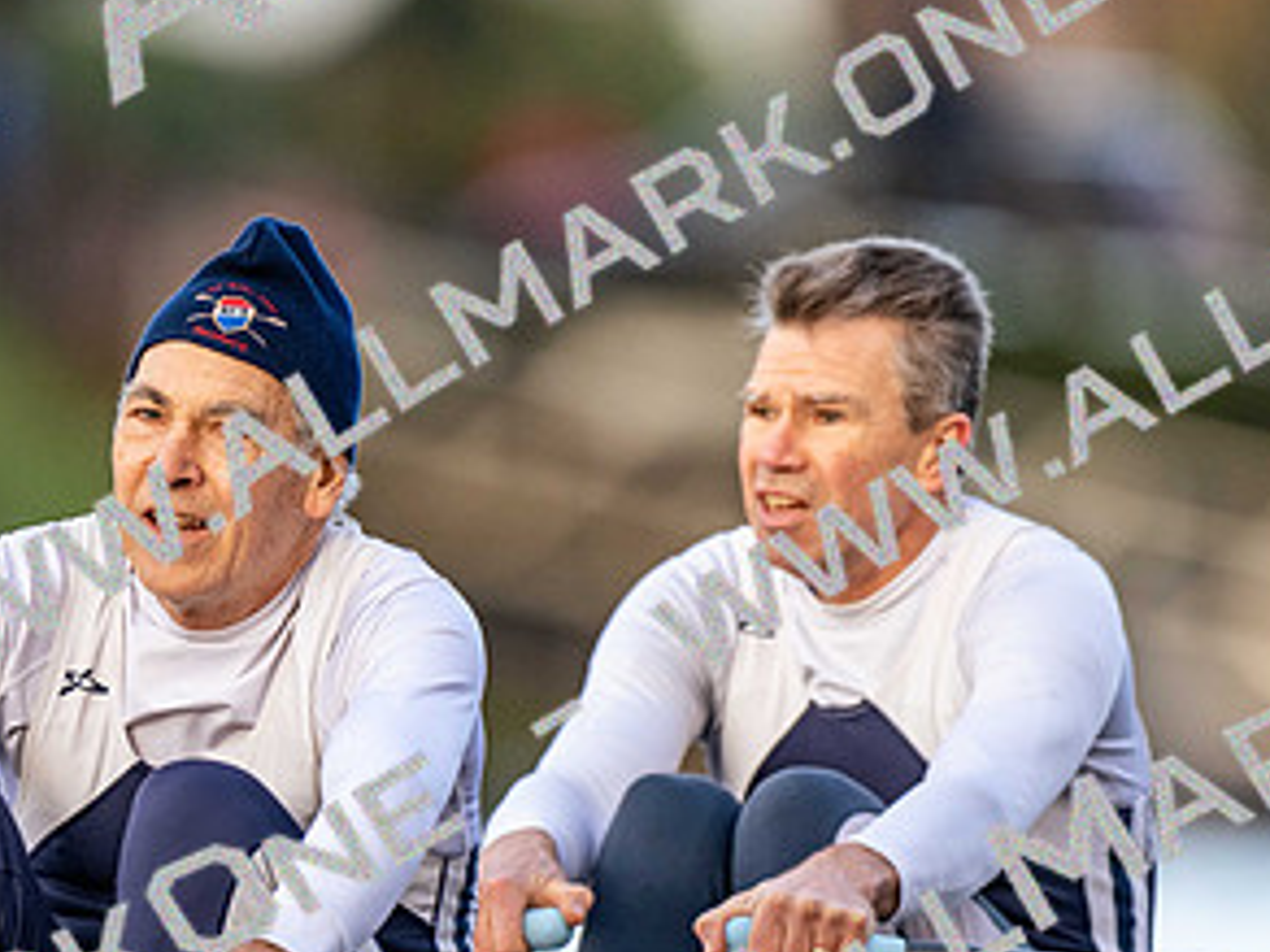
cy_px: 741
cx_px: 335
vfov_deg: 1.3
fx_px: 42008
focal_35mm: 1145
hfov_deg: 1.7
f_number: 4
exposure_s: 1/2500
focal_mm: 600
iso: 1800
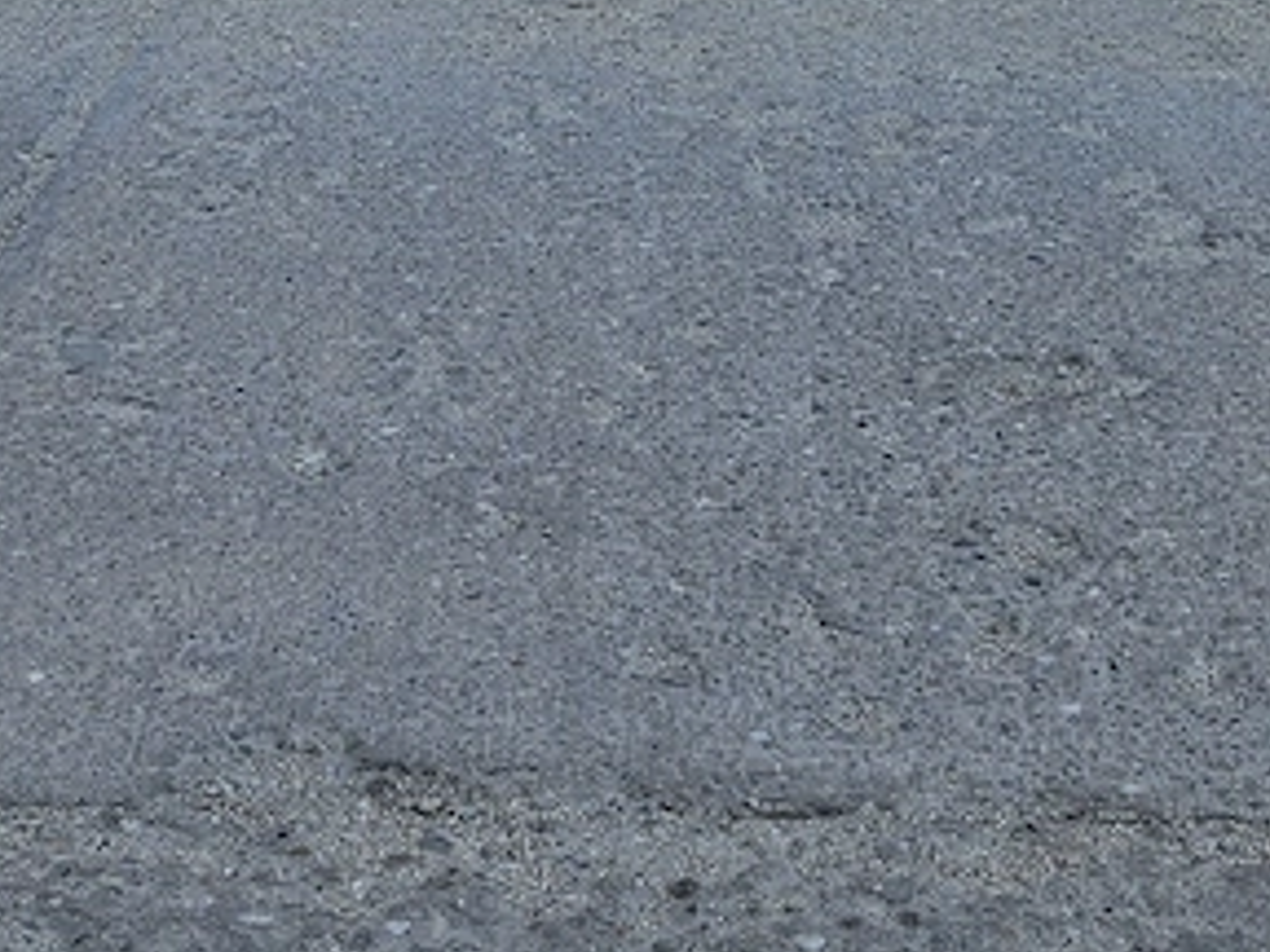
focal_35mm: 80
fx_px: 2935
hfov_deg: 24.4
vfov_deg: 16.7
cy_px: -489
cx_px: 692
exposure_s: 1/707
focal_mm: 5.4
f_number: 1.8
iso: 25
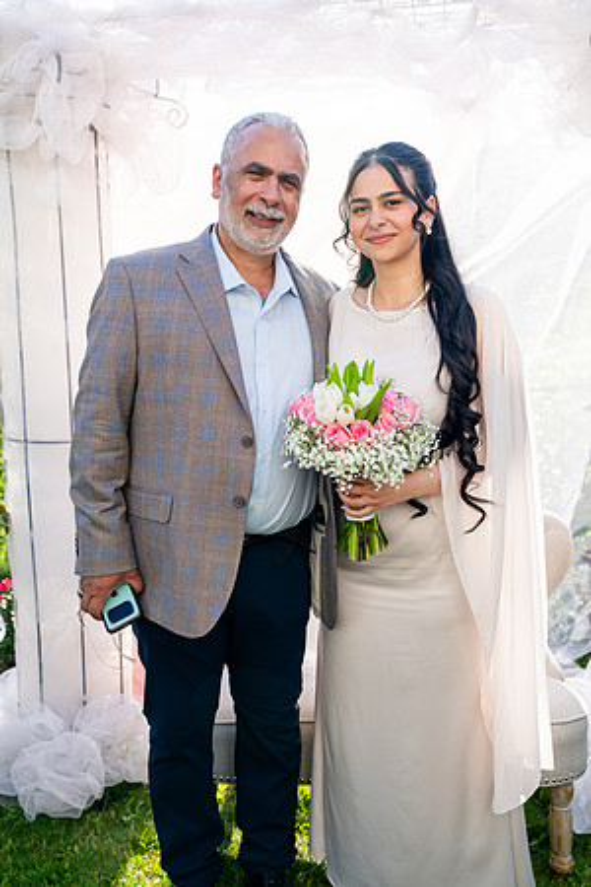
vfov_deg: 50.7
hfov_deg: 35.1
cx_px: 296
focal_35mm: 38
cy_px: 444
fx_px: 936
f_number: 3.5
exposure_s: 1/640
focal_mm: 38
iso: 200
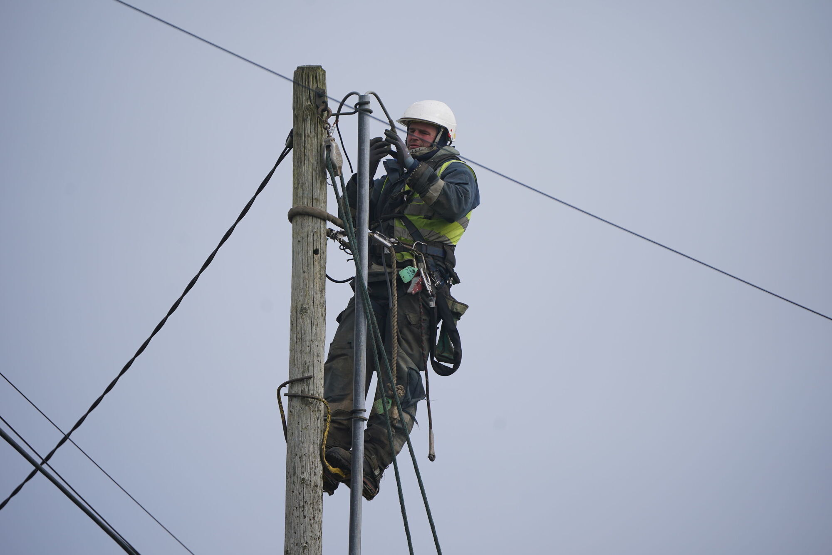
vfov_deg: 4.5
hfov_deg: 6.8
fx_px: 7002
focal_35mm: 303
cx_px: 416
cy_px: 278
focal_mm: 303
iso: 125
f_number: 5.6
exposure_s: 1/500
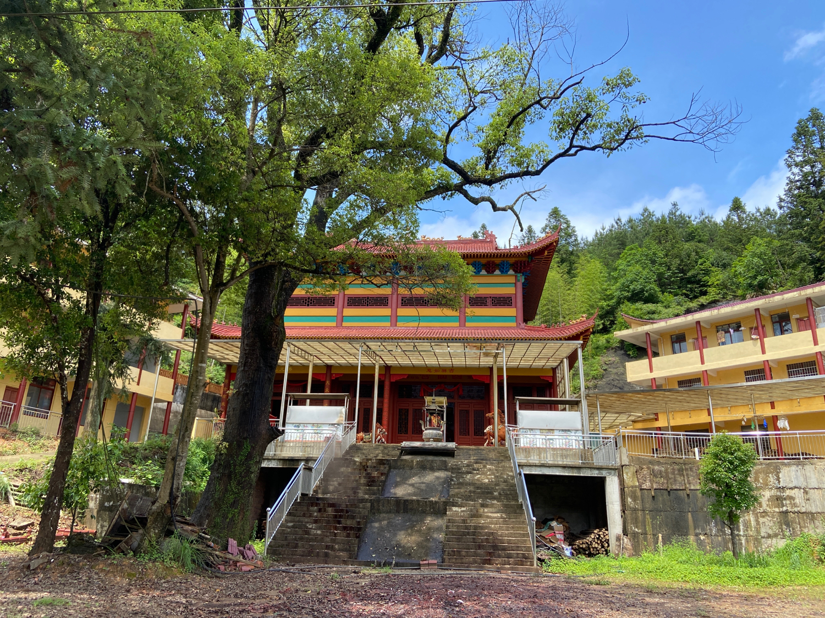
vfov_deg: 53.1
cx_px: 412
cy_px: 309
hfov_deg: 67.3
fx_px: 620
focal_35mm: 26
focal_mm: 4.25
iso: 32
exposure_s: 1/1287
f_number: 1.8
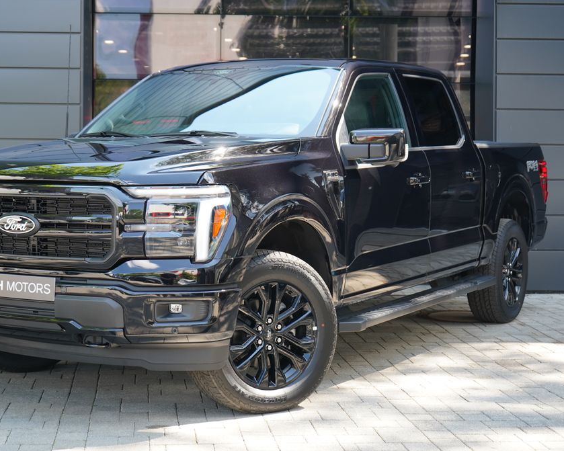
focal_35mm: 63
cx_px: 233
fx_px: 1051
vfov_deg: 24.2
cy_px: 229
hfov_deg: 30.0
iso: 320
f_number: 5
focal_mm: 55
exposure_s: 1/60
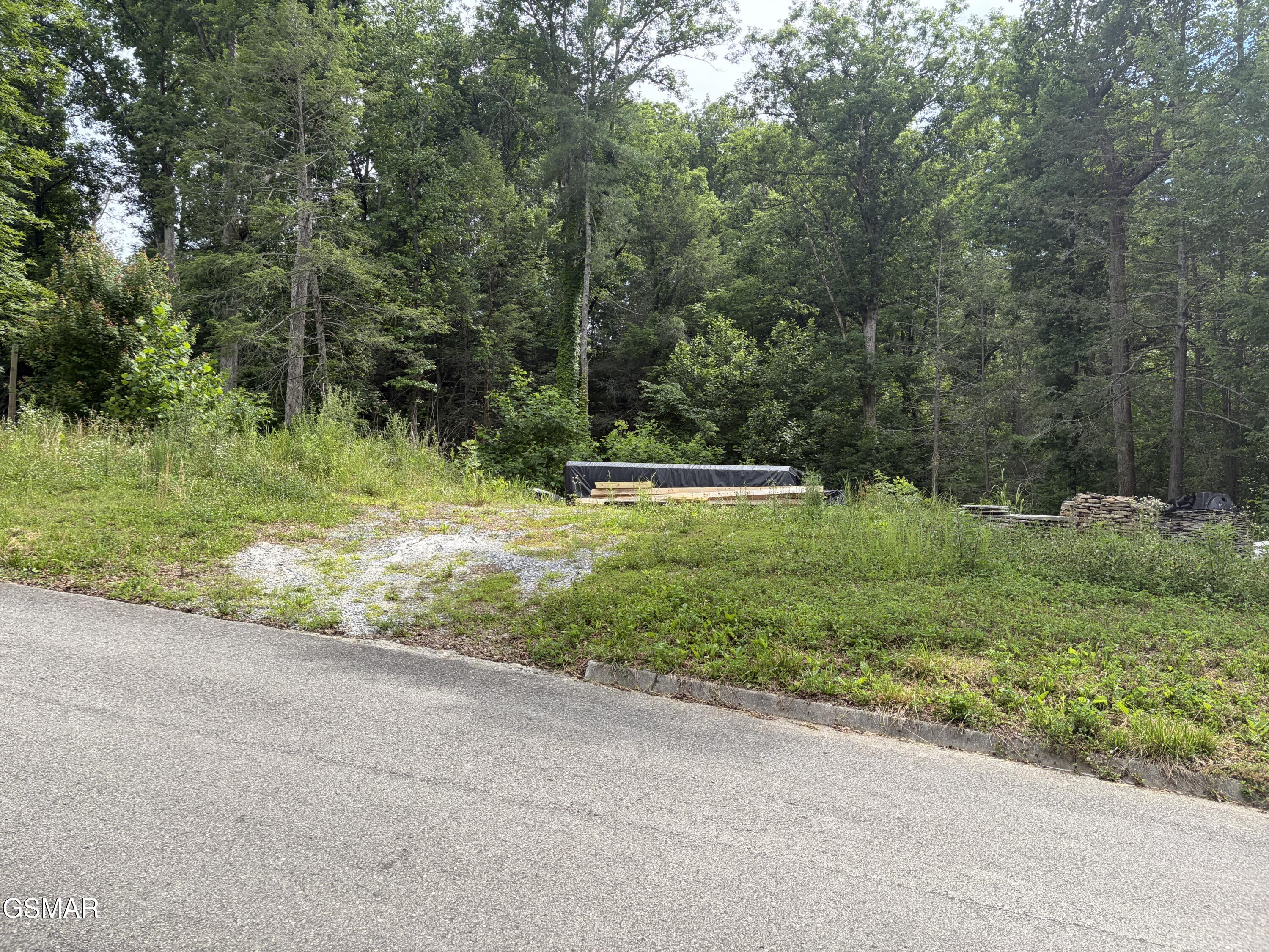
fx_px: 953
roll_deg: +1.2
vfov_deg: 53.1
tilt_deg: +5.0
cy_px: 476
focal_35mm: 26
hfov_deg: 67.3
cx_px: 634
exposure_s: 1/945
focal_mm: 5.96
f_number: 1.6
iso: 64
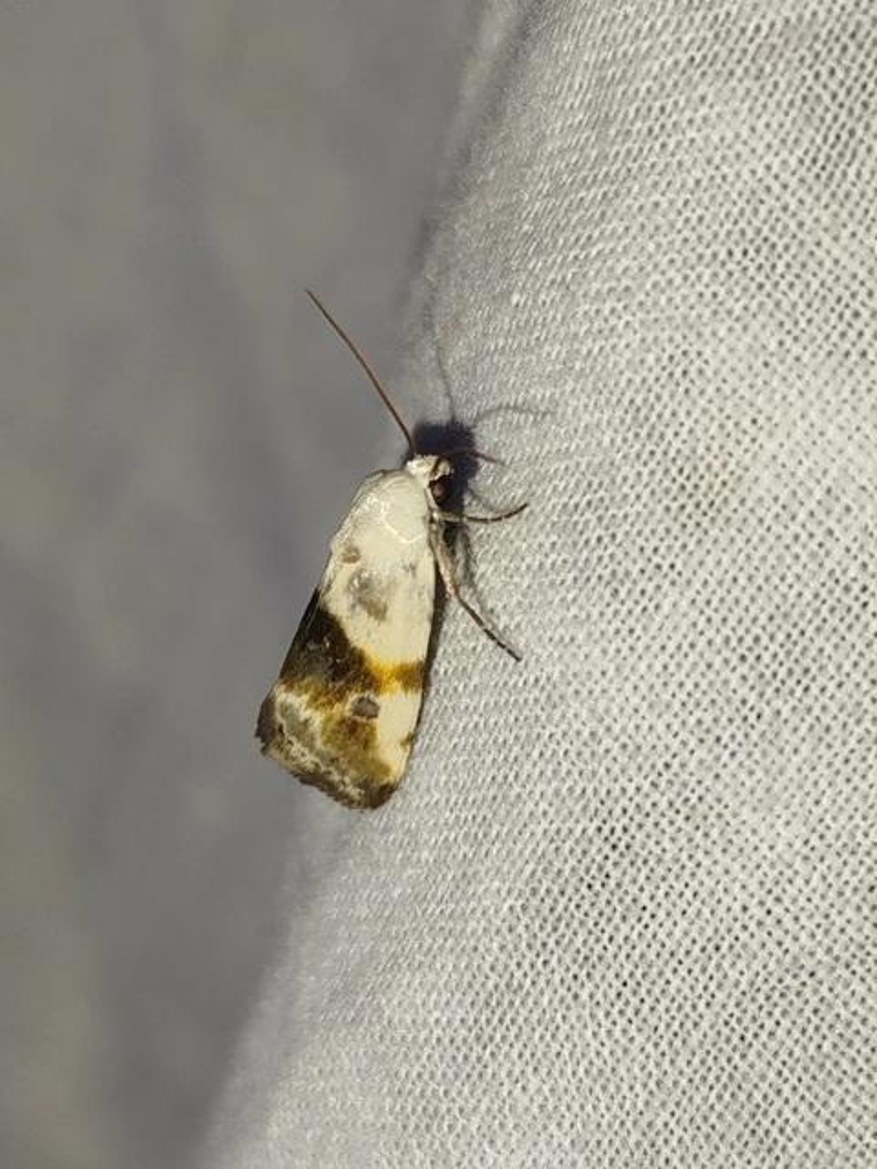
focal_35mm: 81
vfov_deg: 24.1
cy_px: 584
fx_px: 2736
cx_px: 438
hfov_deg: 18.2
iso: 64
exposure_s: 1/50
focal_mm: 5.31
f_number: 1.7
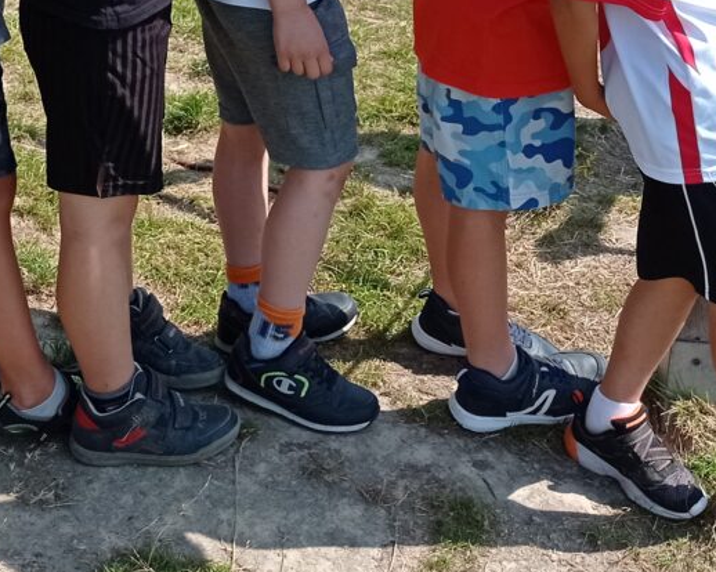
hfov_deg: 23.4
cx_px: 185
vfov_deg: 17.8
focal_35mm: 81
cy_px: -150
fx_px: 1716
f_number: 1.79
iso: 101
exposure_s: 1/2128
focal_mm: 4.7
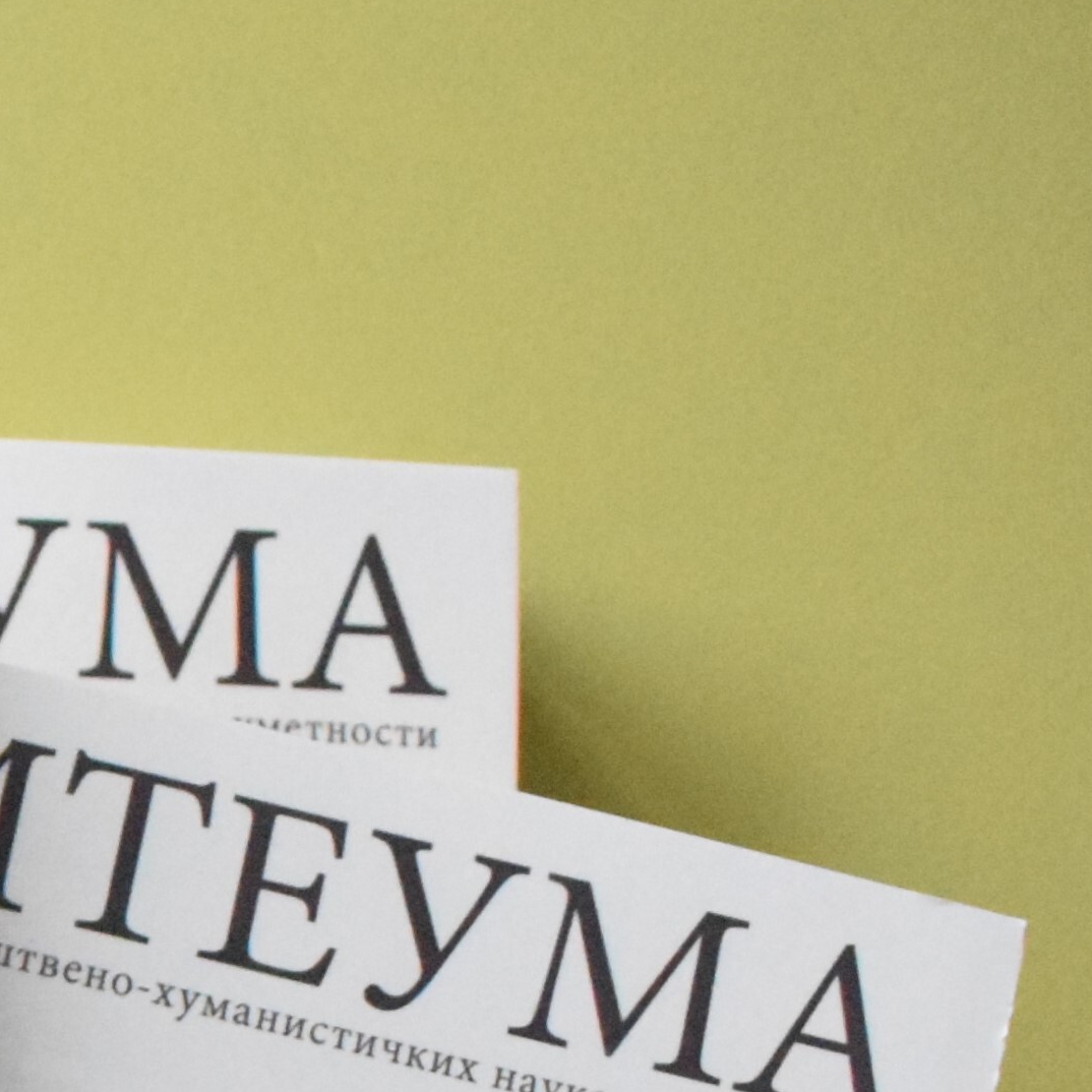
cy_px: 1747
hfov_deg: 11.1
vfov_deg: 12.0
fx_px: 4925
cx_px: -1295
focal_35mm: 138
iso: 6400
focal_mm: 20
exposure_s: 1/160
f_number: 5.6
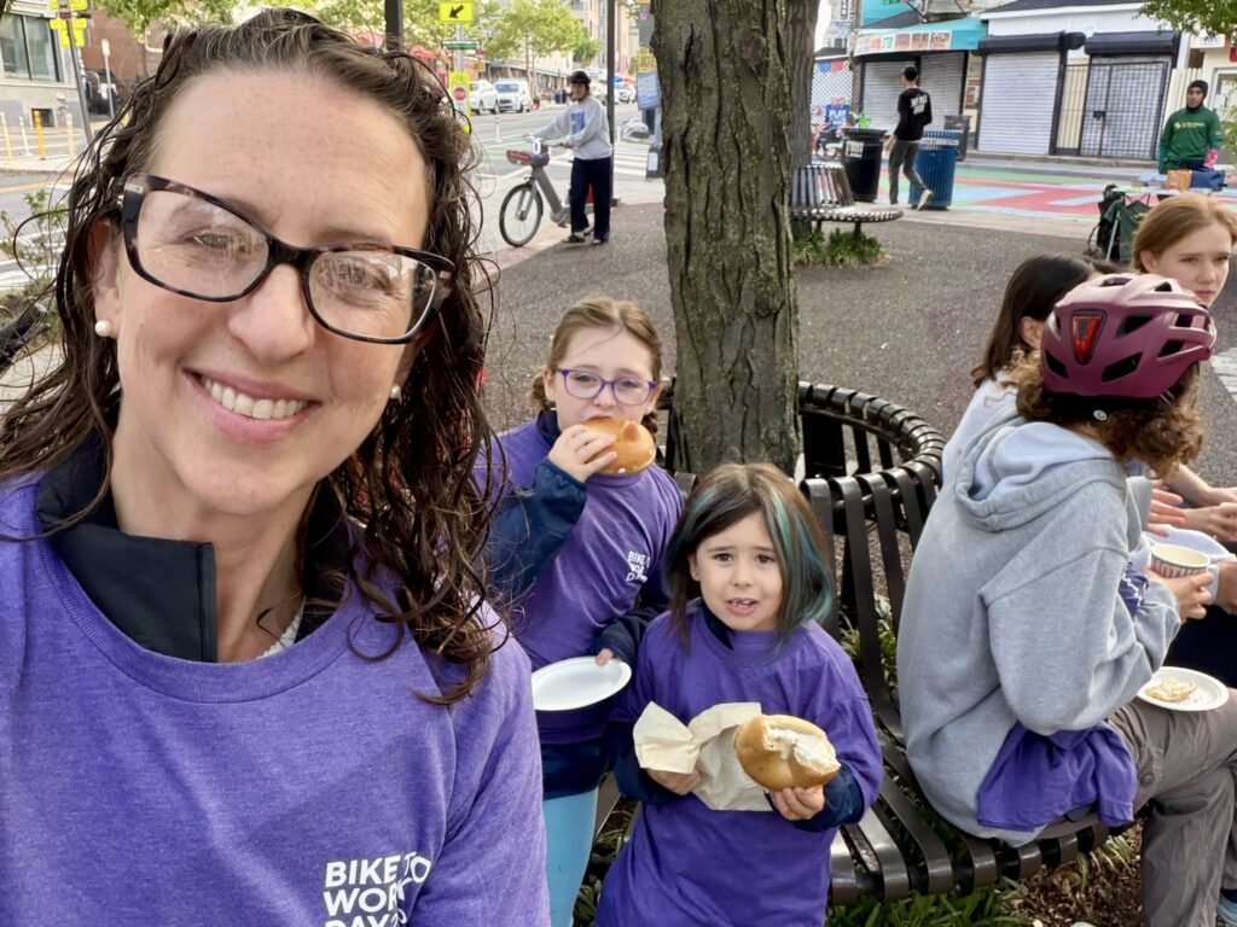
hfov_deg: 60.0
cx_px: 618
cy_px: 464
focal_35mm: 30
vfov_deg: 46.8
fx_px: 1072
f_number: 1.9
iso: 64
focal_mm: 2.71
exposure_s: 1/121
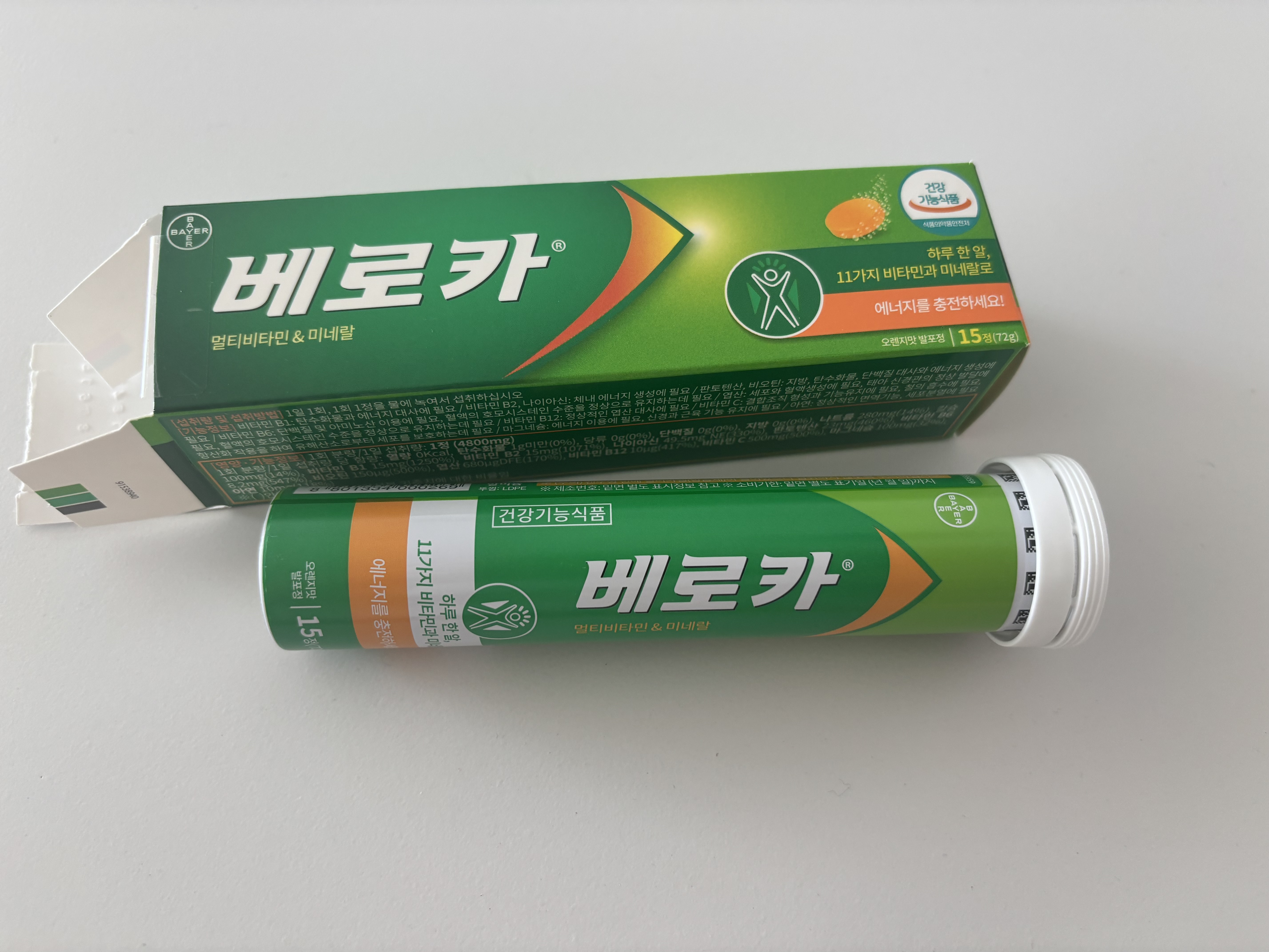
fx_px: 953
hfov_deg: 67.3
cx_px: 634
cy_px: 476
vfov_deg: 53.1
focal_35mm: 26
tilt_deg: -68.2
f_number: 1.6
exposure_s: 1/98
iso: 125
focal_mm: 5.96
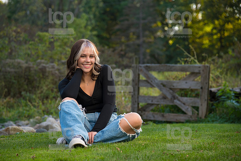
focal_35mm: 106
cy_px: 86
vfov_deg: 12.9
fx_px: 712
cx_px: 116
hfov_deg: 19.2
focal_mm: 100
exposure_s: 1/250
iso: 250
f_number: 4.5
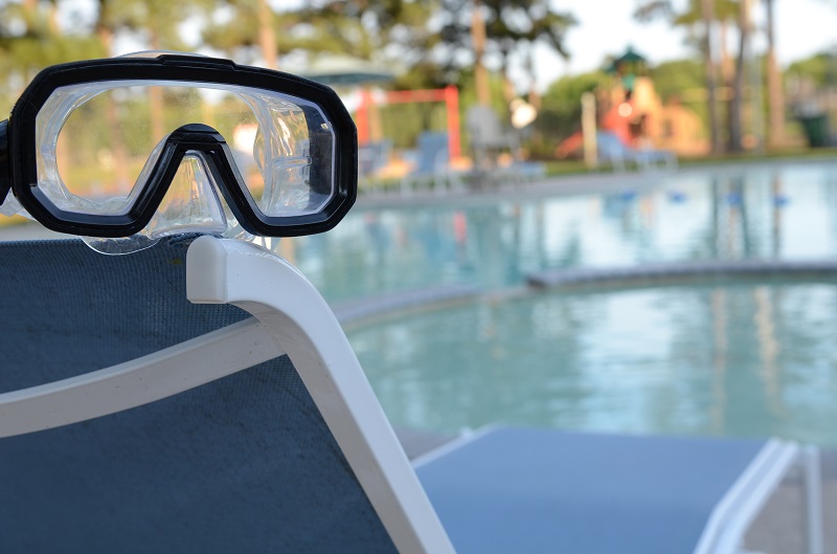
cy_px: 277
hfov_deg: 41.2
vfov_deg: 27.9
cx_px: 418
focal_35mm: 48
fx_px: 1113
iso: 200
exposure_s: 1/200
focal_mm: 32
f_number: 5.6
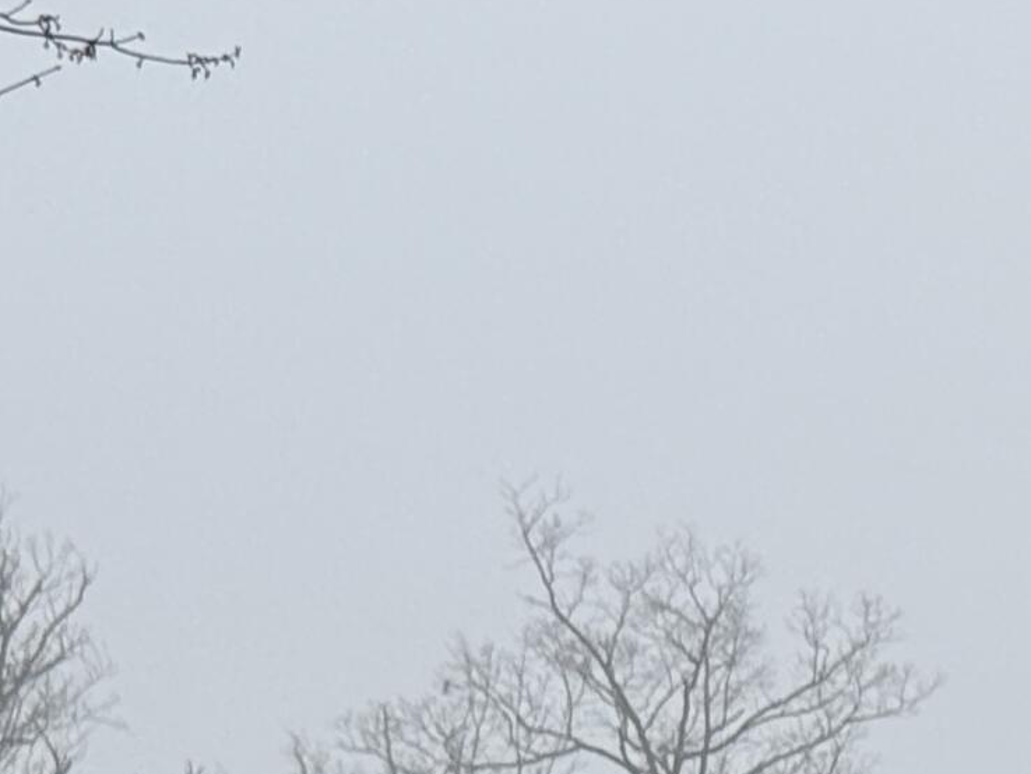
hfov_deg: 9.6
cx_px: 1939
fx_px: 5810
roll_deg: -2.0
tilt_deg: +5.0
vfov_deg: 7.4
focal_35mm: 195
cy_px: 1428
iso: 64
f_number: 1.78
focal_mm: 6.76
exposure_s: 1/4878
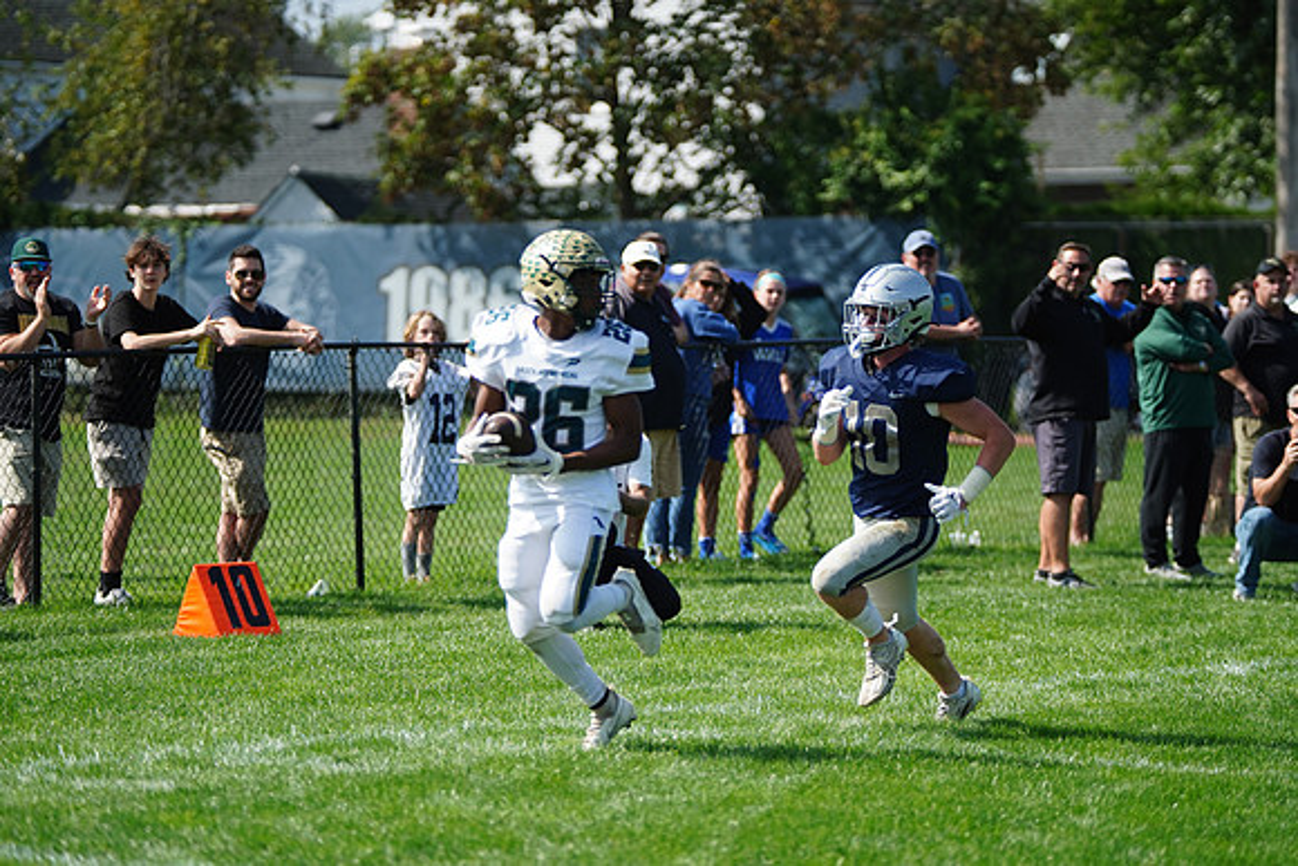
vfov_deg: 8.3
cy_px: 433
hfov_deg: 12.4
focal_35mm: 166
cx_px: 649
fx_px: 5986
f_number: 2.8
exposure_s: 1/4000
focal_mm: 166
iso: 400
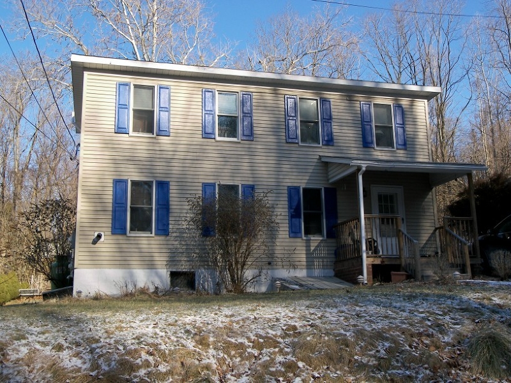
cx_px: 256
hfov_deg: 45.8
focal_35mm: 41
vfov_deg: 35.1
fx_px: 605
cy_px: 192
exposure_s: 1/320
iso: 50
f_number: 3.2
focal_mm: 8.5
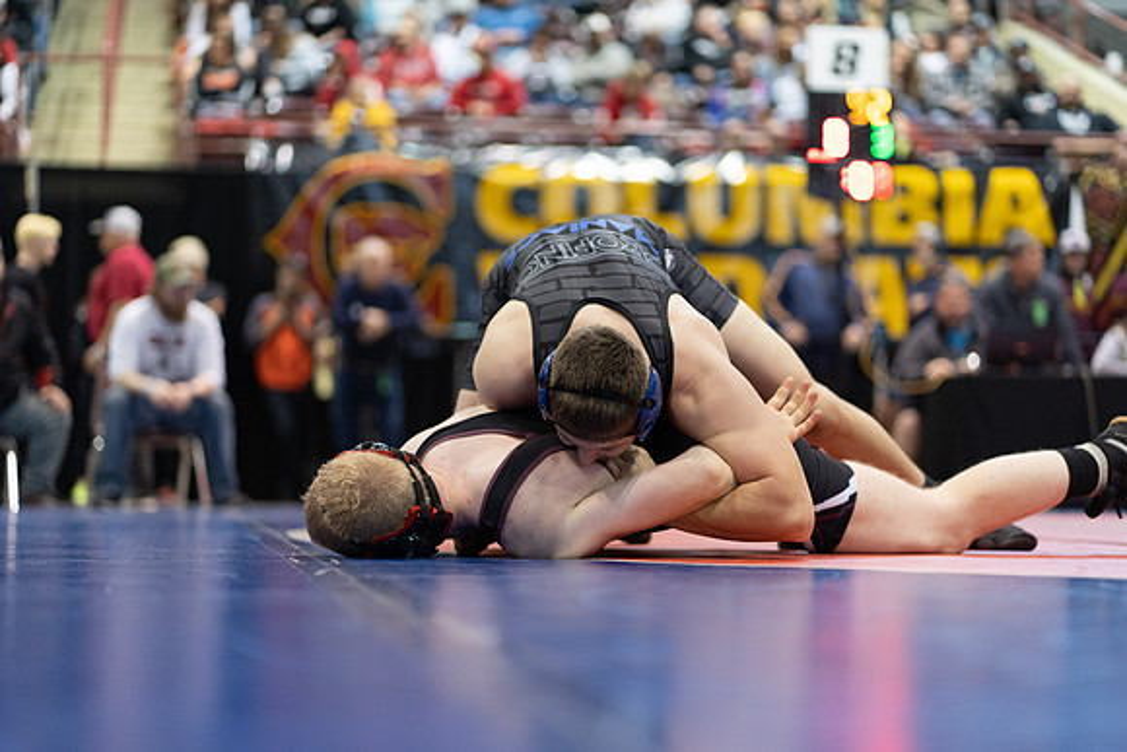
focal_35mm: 85
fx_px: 2661
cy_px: 376
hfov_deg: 23.9
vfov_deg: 16.1
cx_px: 564
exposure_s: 1/500
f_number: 1.8
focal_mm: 85
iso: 2000
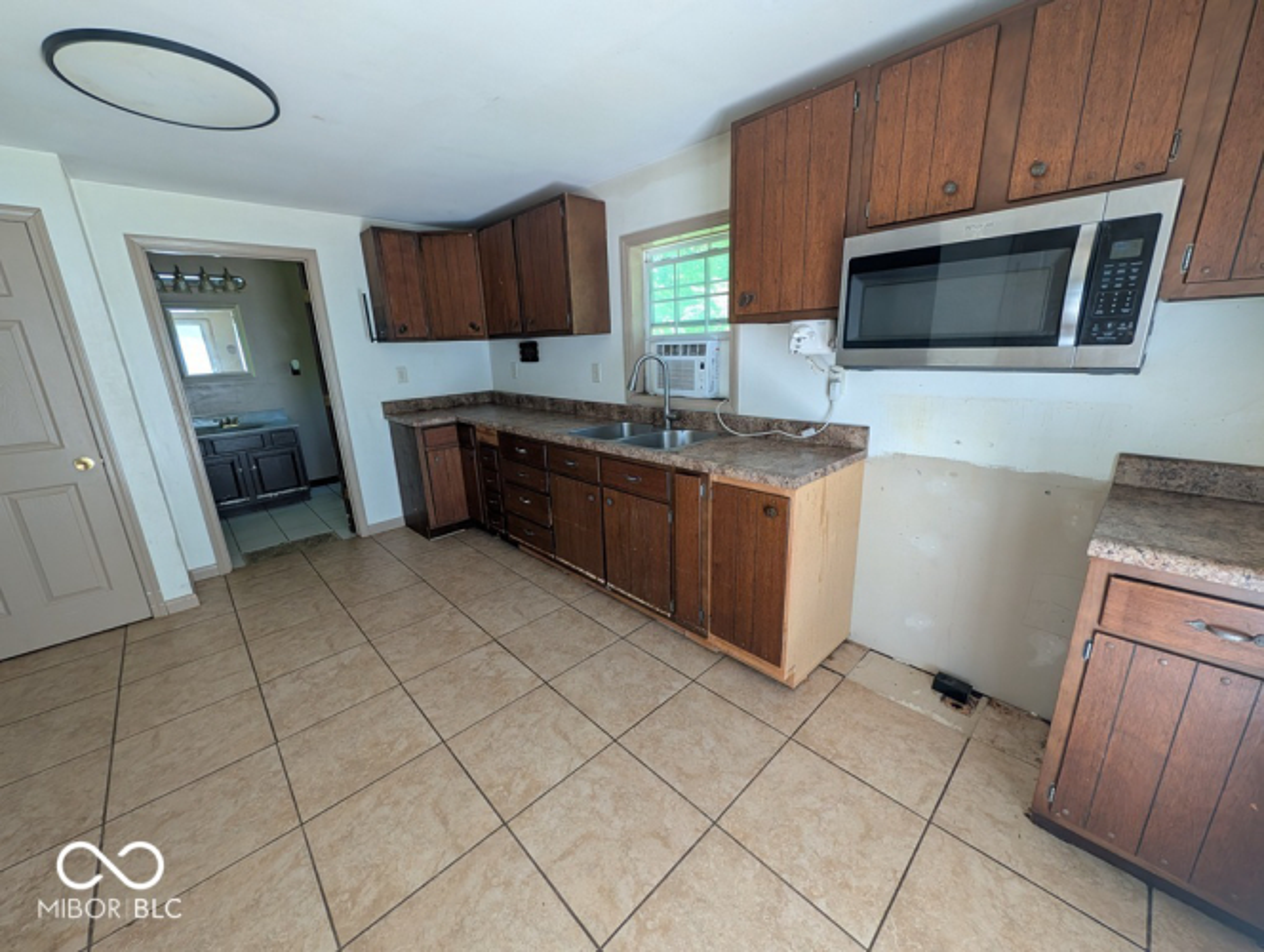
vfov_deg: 94.6
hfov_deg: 110.5
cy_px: 476
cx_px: 632
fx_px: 439
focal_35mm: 12
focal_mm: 2.02
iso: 83
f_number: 1.7
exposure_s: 1/75.6
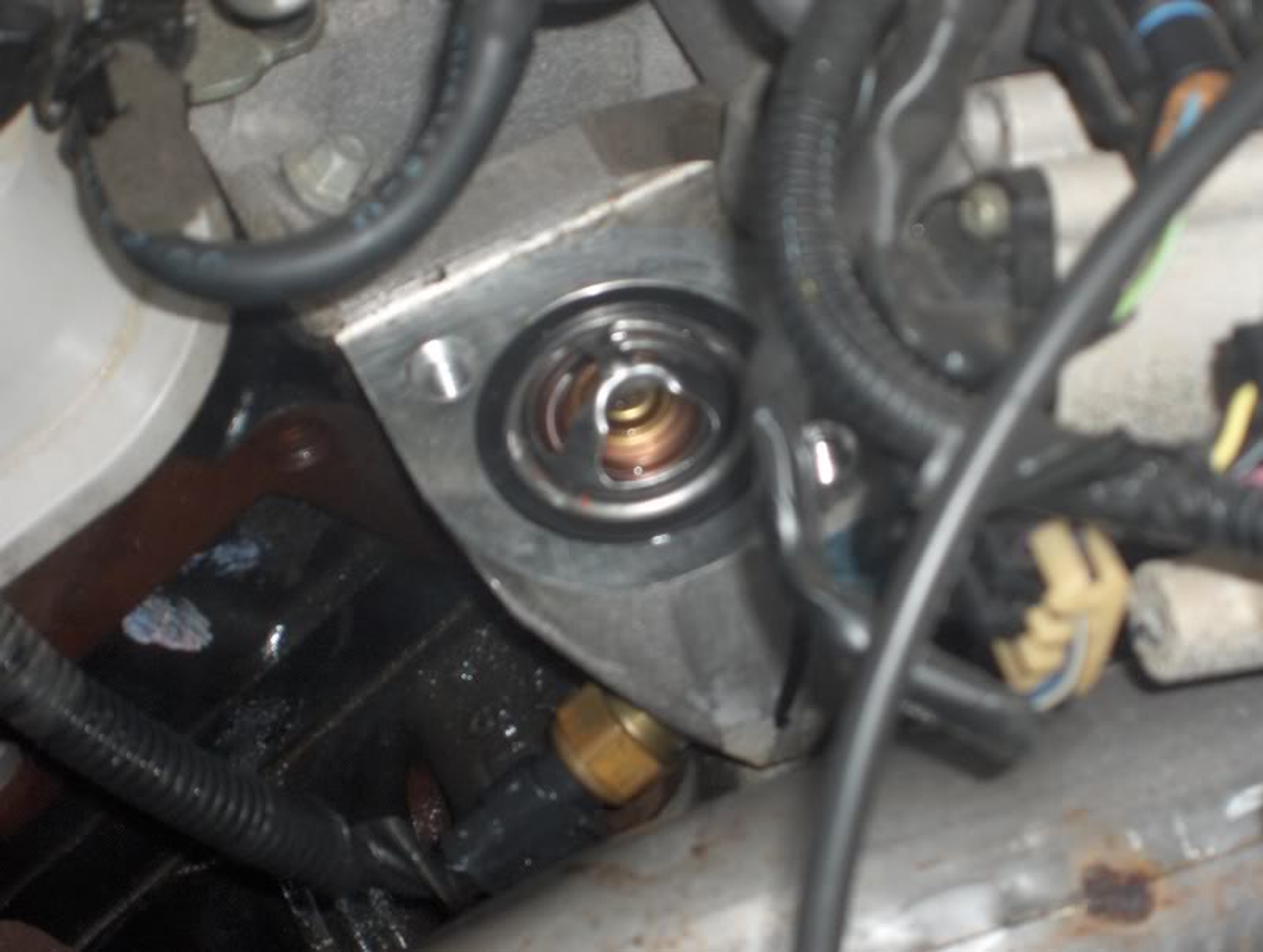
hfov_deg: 16.8
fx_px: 4276
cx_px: 632
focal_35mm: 117
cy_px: 476
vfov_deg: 12.7
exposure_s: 1/125
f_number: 4.9
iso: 100
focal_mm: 24
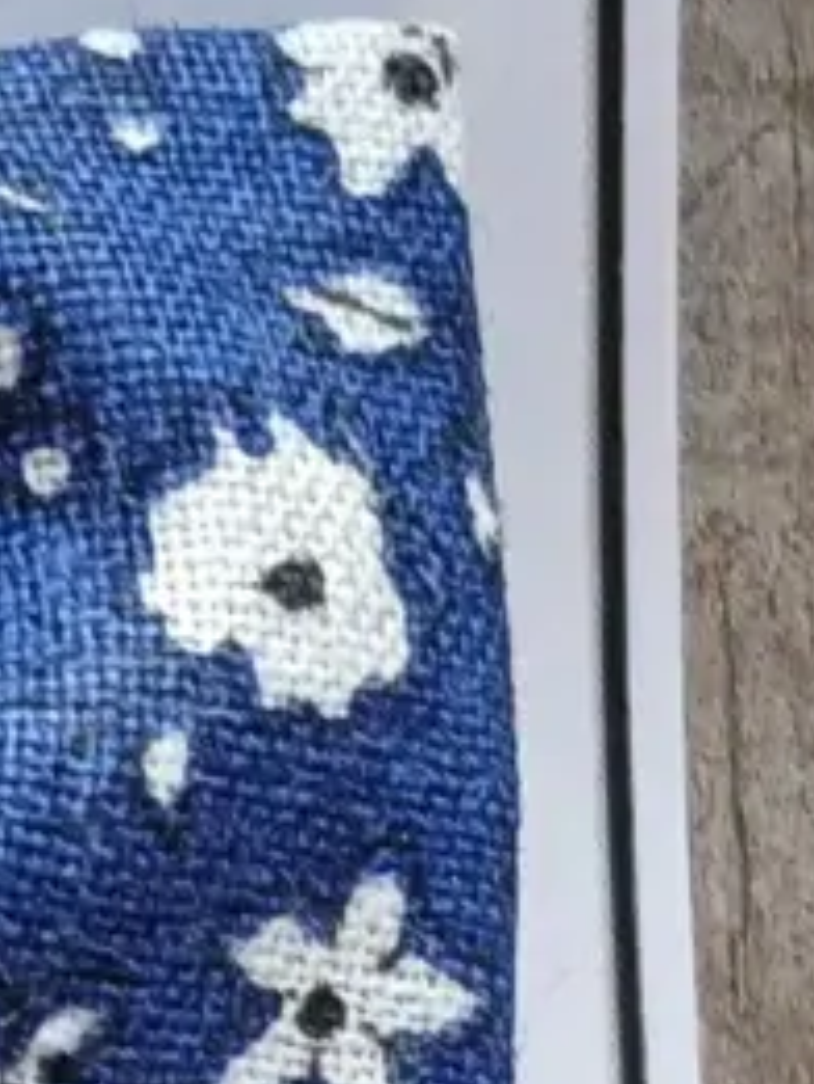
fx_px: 5984
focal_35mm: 191
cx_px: -453
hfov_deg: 7.6
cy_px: 1362
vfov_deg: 10.2
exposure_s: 1/50
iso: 32
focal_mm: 3.98
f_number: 1.8
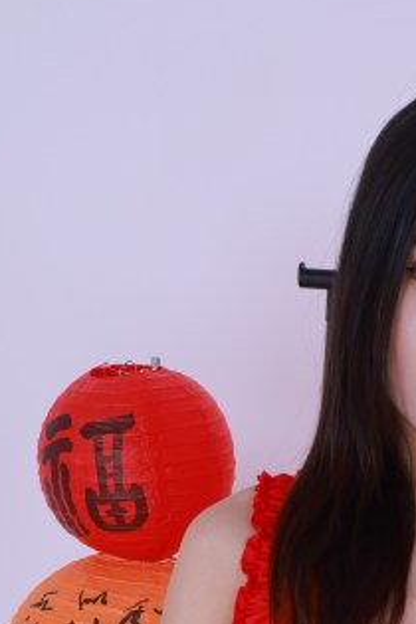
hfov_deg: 9.8
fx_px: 2374
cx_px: 521
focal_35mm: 137
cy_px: 1117
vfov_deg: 13.5
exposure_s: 1/80
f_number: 8
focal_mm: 33
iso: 160
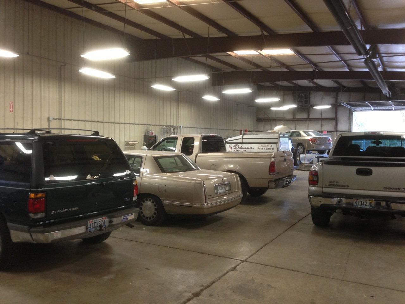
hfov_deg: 55.4
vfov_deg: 42.9
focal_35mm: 33
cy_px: 152
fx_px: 386
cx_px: 202
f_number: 2.4
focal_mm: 4.13
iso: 100
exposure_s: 1/20
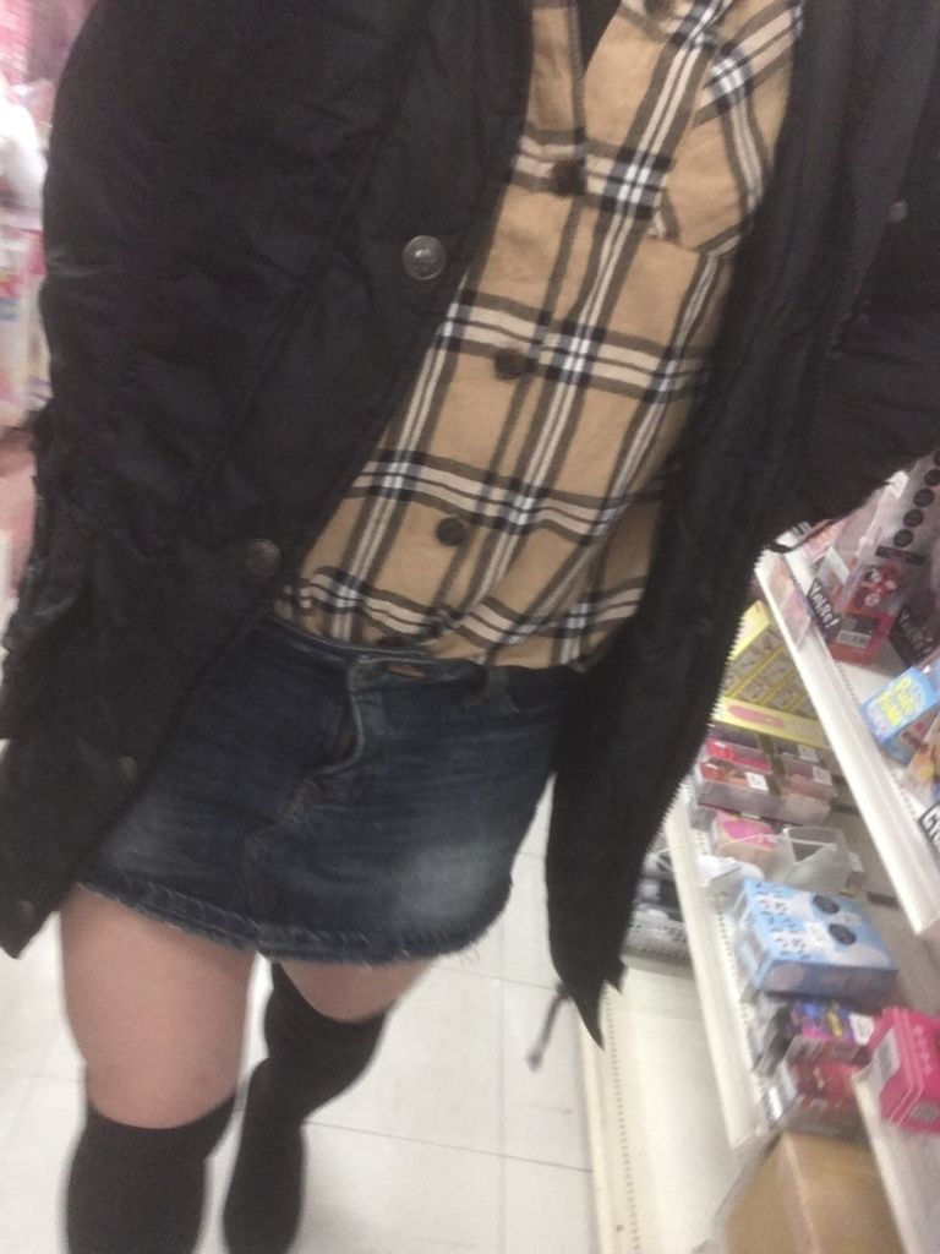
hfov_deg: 45.4
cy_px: 627
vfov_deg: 58.4
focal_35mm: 31
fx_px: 1122
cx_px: 470
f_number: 2.4
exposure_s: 1/30
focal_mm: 2.15
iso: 80
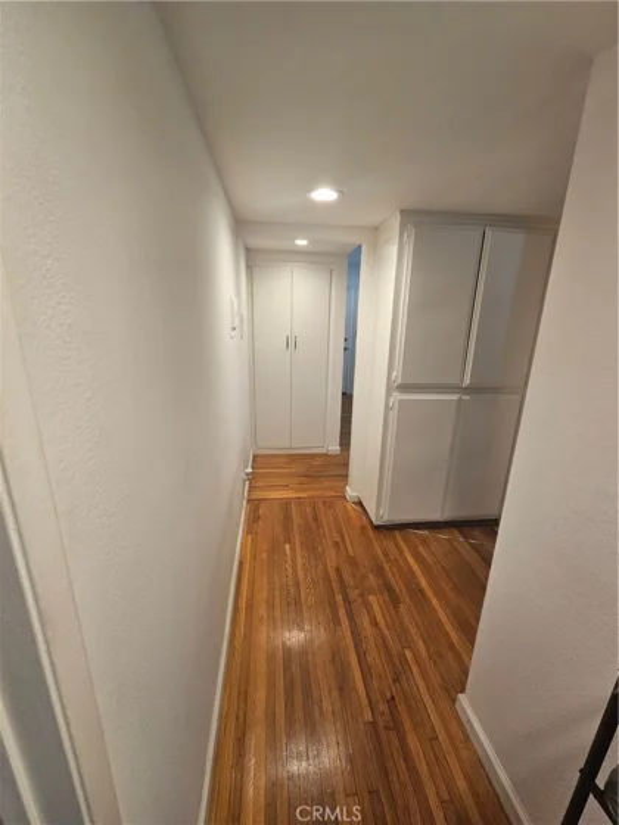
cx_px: 310
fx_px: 310
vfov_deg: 106.2
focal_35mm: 13
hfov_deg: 89.9
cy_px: 412
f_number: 2.2
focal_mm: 2.2
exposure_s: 1/60
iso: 100
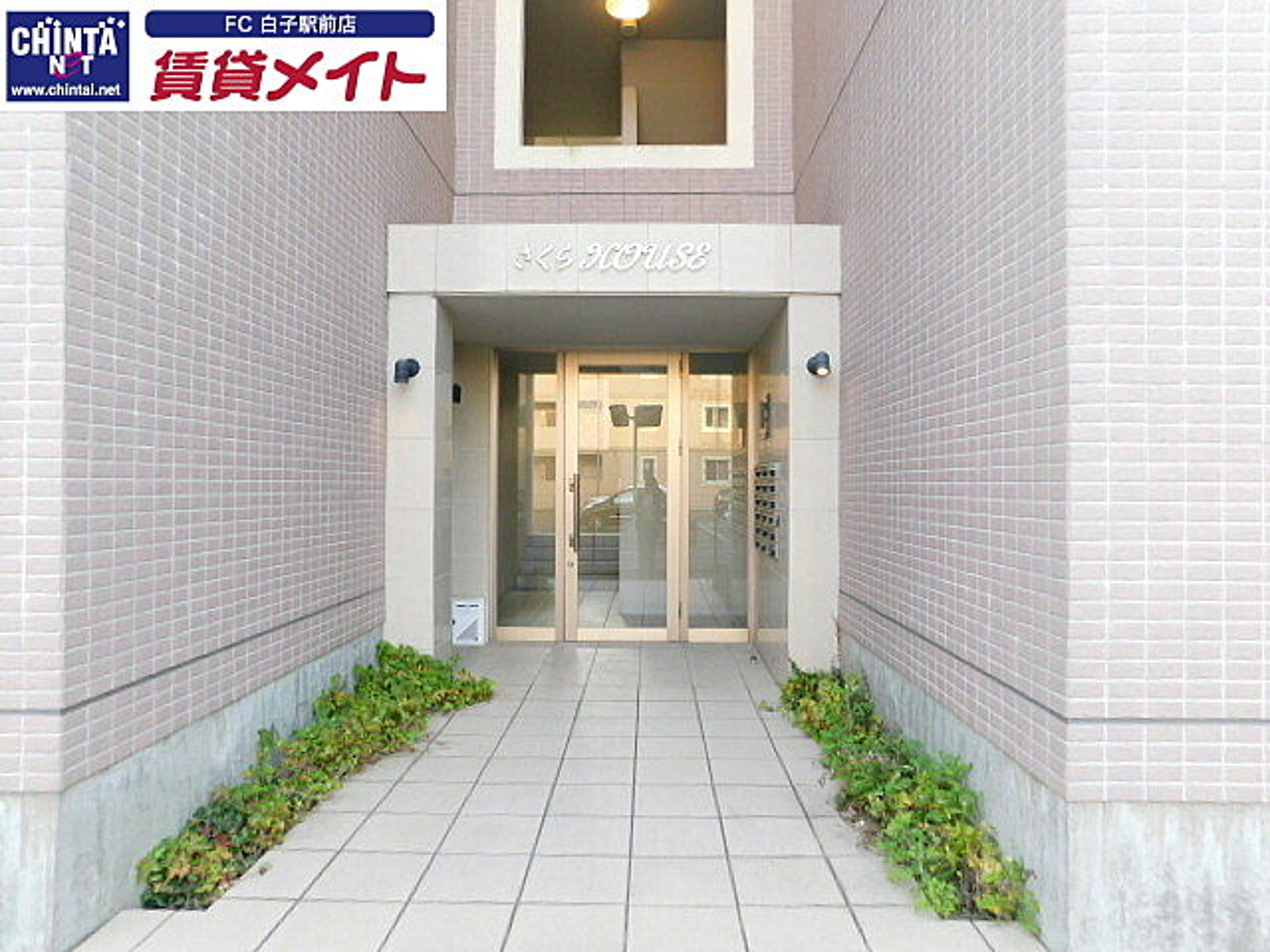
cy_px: 476
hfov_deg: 73.9
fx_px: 844
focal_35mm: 23
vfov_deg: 58.9
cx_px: 635
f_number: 3
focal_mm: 4
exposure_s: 1/50
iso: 125
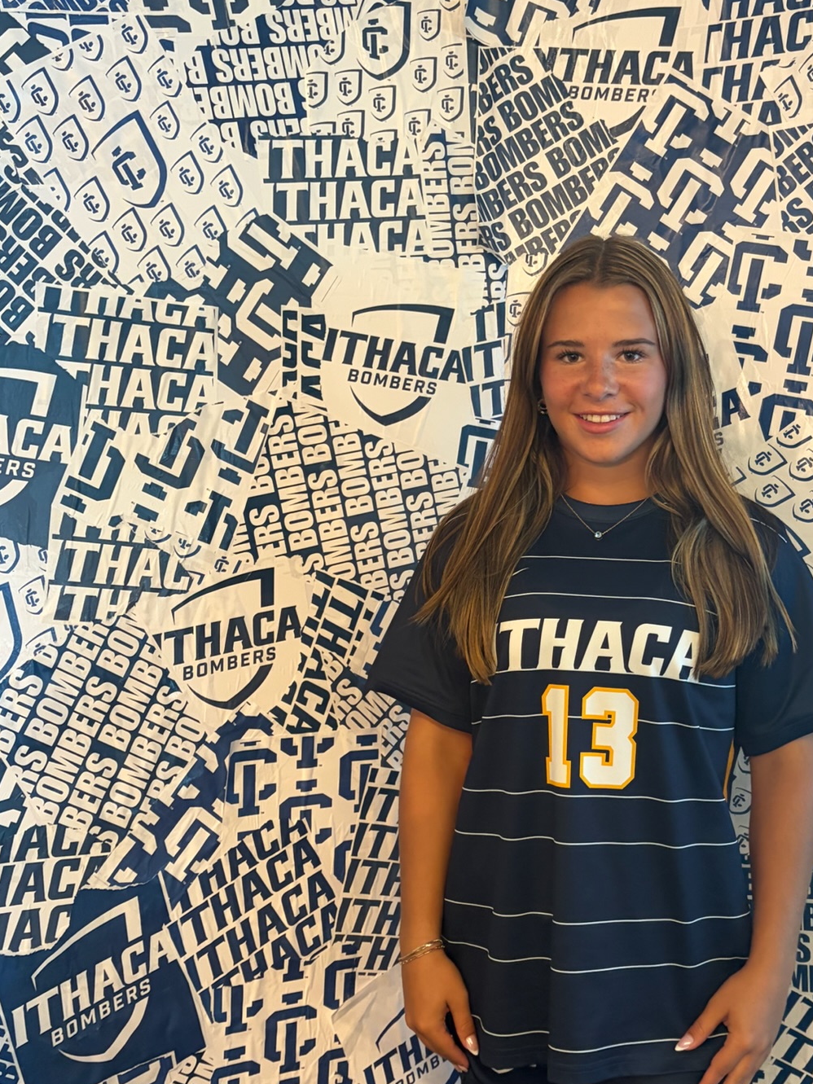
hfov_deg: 35.6
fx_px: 1253
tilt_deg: -9.1
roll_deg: -0.1
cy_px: 555
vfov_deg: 46.8
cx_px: 547
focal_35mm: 40
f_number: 1.6
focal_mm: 5.96
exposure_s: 1/60
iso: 250
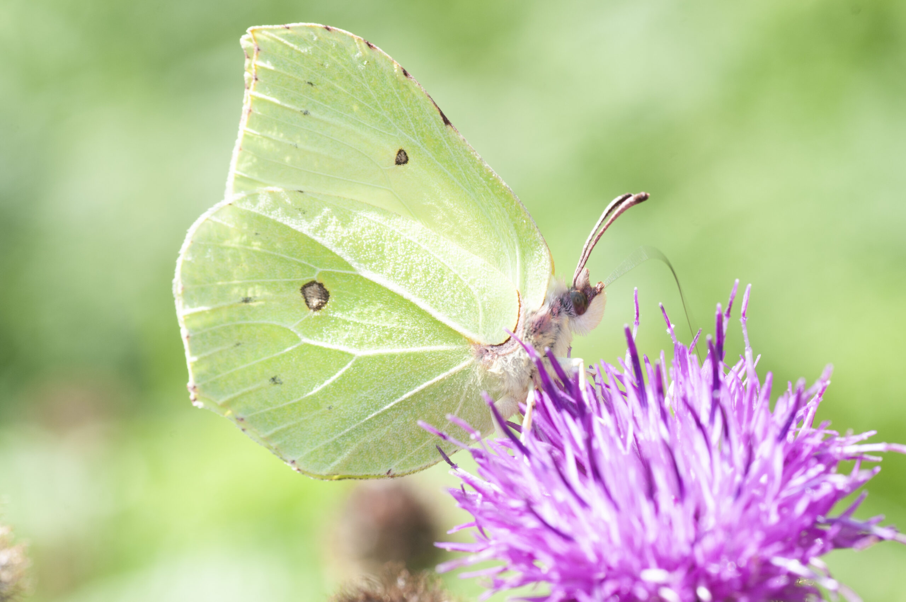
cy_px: 301
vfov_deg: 10.1
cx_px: 453
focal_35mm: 135
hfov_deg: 15.2
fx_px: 3393
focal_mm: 90
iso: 200
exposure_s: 1/100
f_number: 11
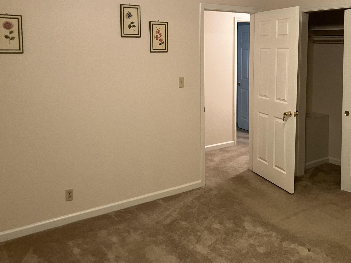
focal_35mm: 36
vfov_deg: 39.4
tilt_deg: -5.7
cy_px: 101
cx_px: 200
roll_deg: -0.1
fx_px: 365
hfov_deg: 51.2
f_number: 1.8
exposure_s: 1/40
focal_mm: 3.99
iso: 250
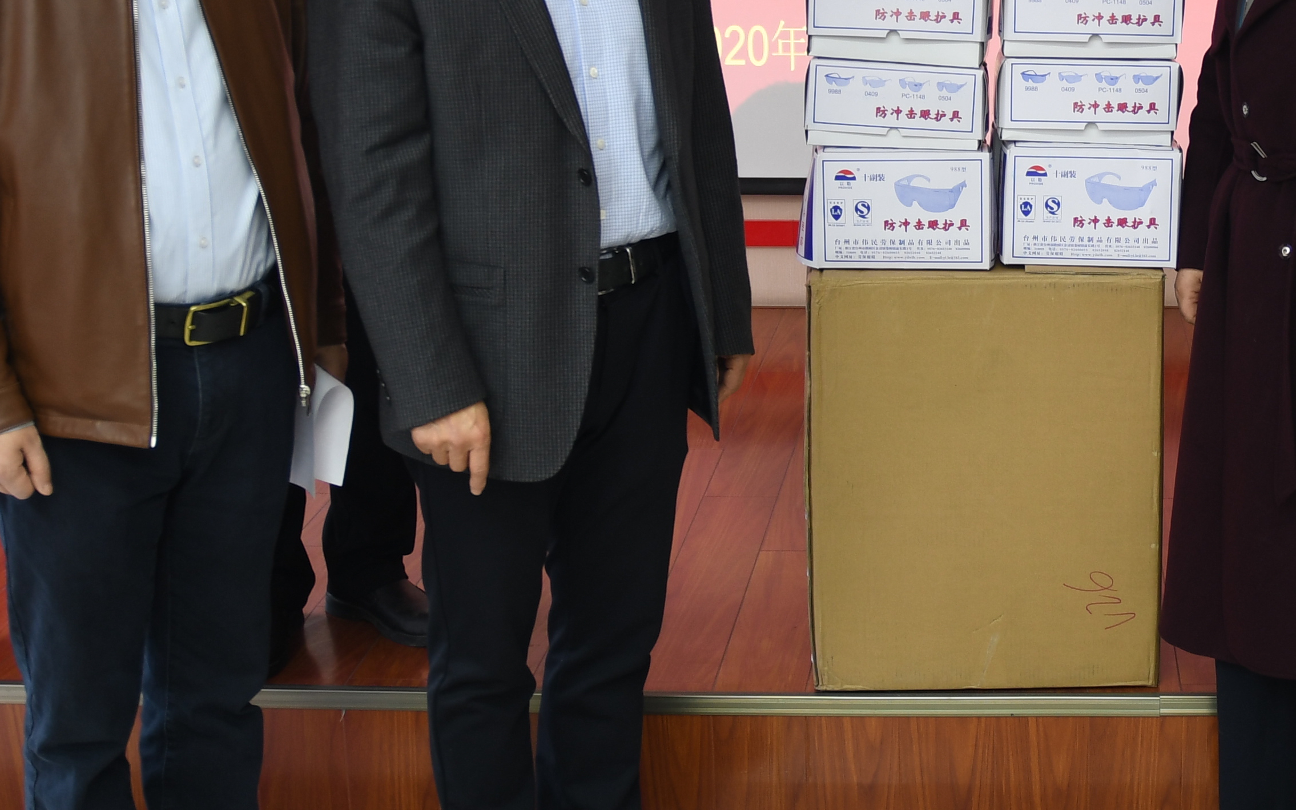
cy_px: 219
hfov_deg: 33.1
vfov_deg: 21.5
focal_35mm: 60
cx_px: 1033
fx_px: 2119
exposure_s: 1/25
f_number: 2.8
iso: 200
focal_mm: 16
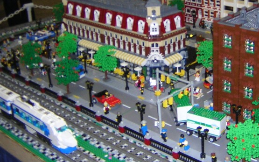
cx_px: 179
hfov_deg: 36.4
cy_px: 25
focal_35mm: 55
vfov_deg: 23.1
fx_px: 388
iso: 155
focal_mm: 4.7
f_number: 2.6
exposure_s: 1/60.1
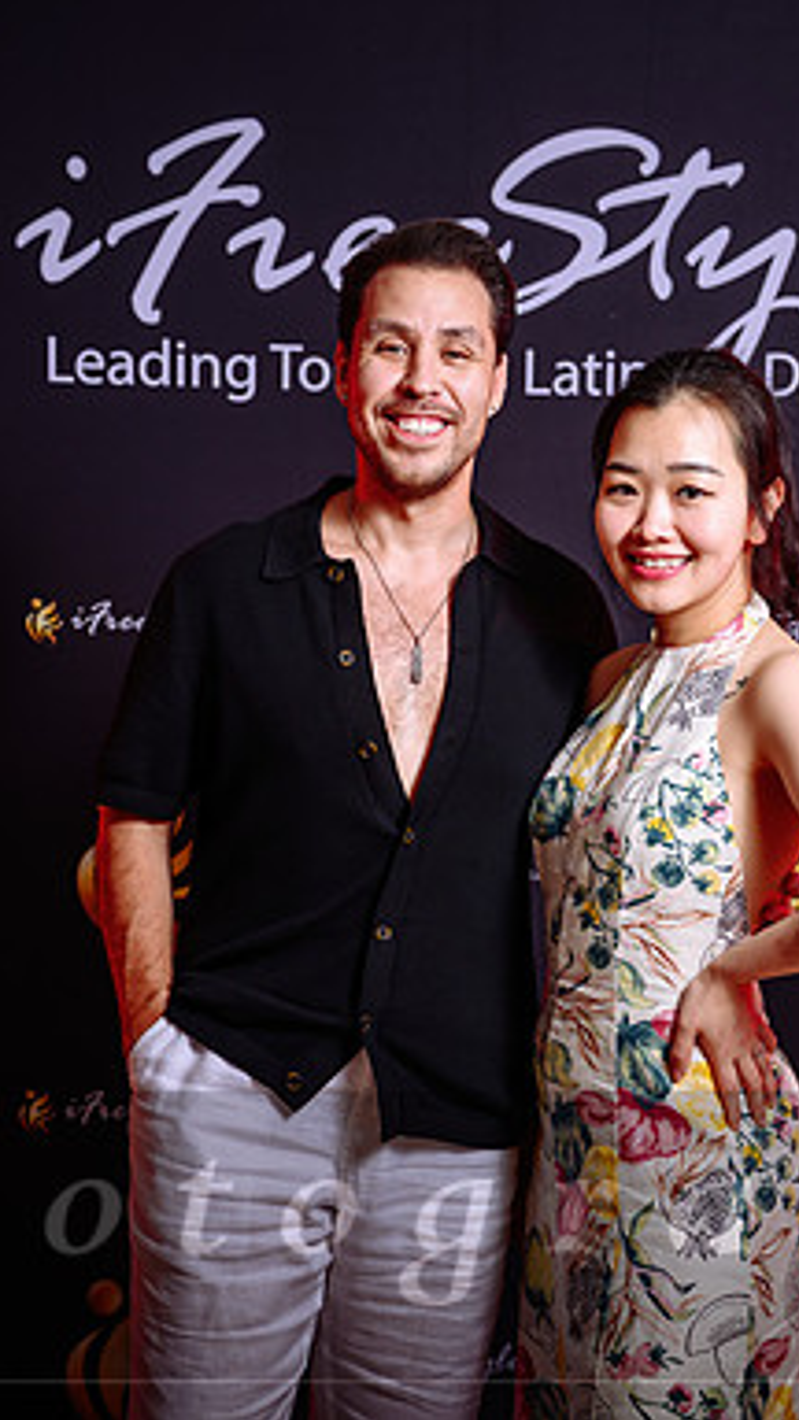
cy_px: 708
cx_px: 414
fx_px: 3691
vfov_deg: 21.8
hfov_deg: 12.4
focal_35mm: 98
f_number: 3.5
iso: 100
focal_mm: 62
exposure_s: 1/160
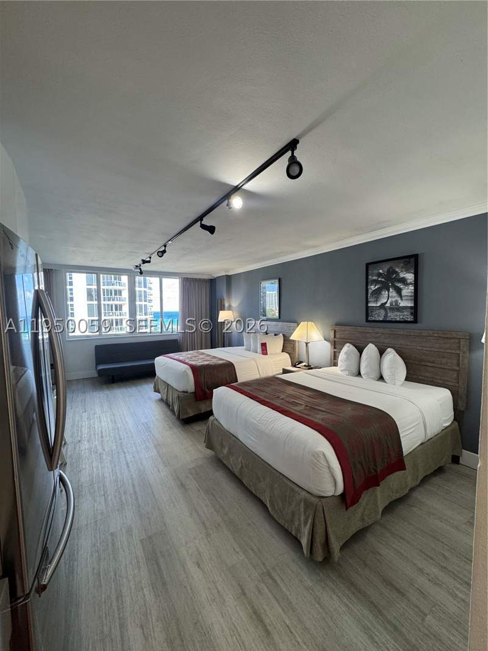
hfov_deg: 85.7
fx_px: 263
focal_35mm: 14
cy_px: 326
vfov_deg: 102.1
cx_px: 244
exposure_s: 1/120
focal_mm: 2.22
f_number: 2.2
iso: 200
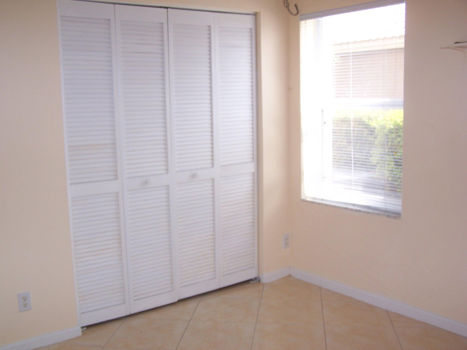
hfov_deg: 46.8
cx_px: 234
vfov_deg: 36.0
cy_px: 175
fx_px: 540
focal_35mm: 40
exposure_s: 1/60
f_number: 2.8
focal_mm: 6.7
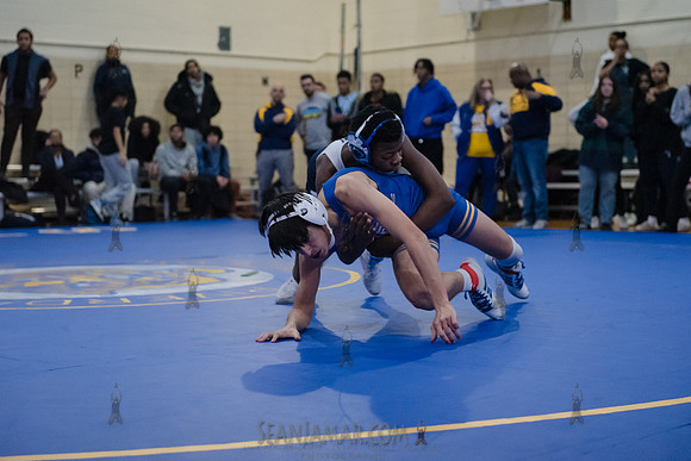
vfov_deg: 19.5
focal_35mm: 70
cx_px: 346
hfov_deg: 28.8
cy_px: 230
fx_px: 1344
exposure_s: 1/400
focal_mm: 70
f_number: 3.2
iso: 8000
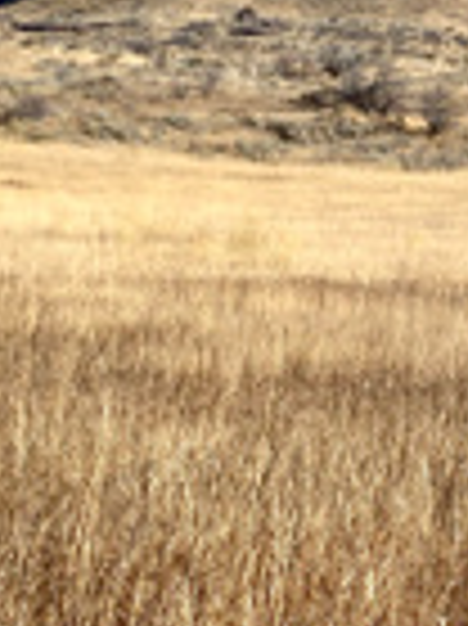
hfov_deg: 16.2
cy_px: 333
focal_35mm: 90
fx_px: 1625
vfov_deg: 21.8
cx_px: 405
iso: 32
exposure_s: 1/1927
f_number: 1.8
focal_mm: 4.25
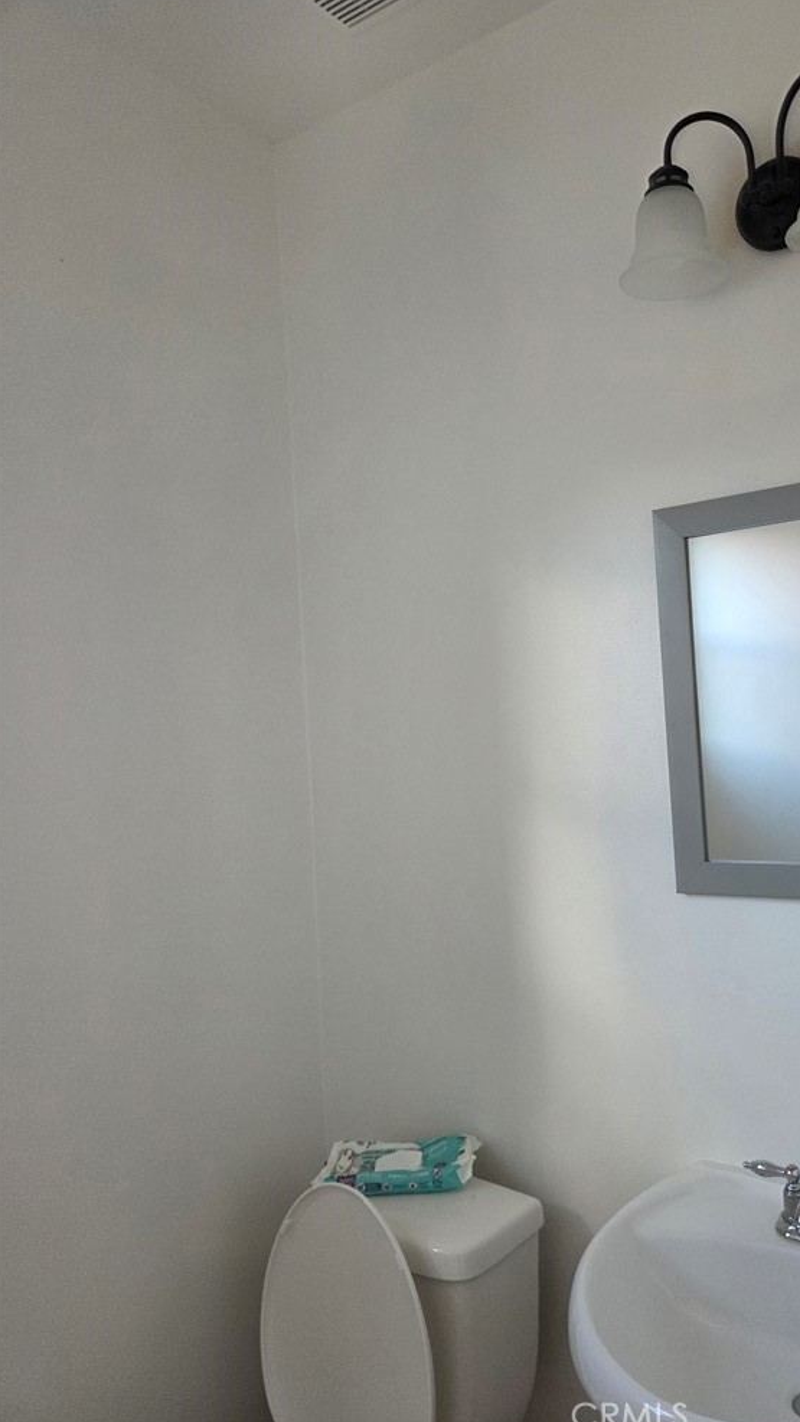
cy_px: 699
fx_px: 981
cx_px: 548
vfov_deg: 71.9
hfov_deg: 43.6
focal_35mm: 26
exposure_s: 1/120
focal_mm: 5.4
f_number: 1.8
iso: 320
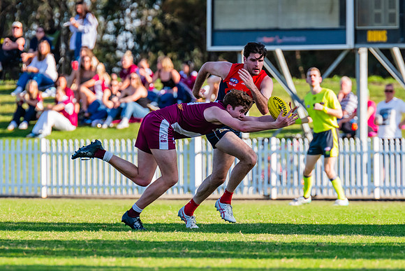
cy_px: 151
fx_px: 7240
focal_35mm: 643
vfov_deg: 2.1
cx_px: 216
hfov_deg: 3.2
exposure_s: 1/1600
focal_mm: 420
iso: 800
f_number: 6.3
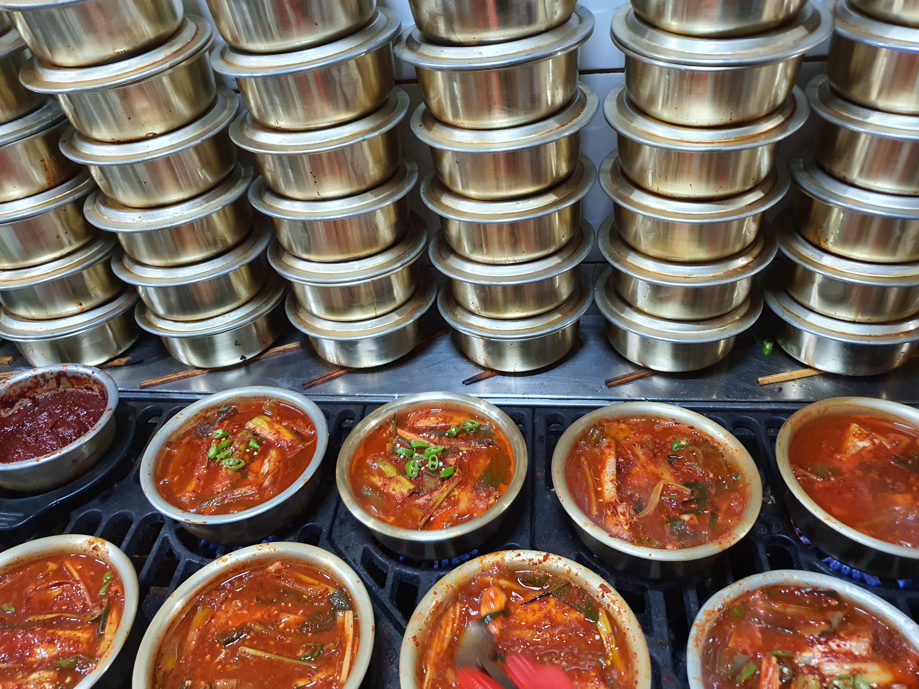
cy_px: 344
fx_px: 690
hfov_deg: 67.3
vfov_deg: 53.1
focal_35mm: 26
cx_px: 460
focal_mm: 4.3
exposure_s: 1/40
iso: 320
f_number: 1.5
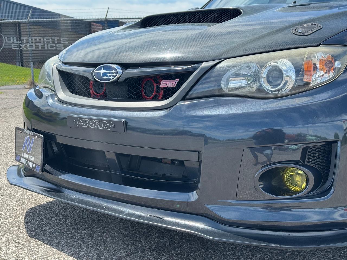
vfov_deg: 30.3
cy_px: 130
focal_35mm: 48
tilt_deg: -7.3
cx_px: 174
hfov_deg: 39.7
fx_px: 481
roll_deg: +1.4
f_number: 1.78
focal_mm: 6.76
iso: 64
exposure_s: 1/1724
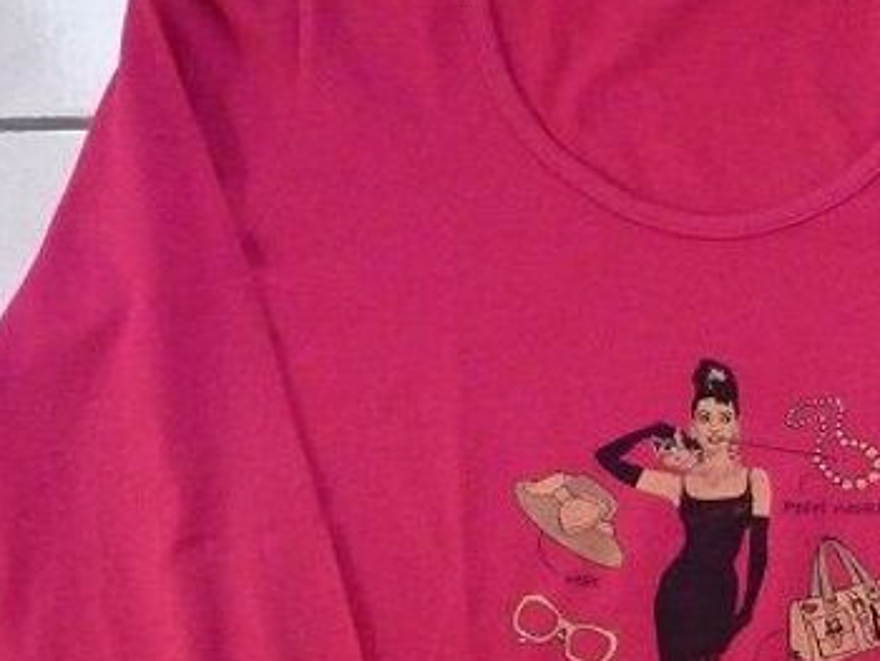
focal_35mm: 80
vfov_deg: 17.9
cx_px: 709
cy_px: 689
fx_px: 2035
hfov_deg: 24.0
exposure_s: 1/20
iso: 800
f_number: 3.3
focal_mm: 4.7
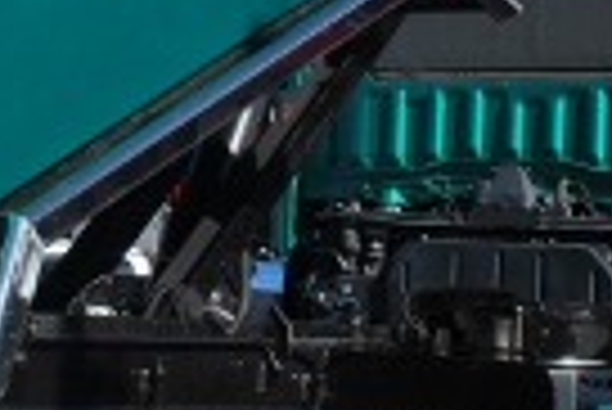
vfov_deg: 8.0
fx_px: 2893
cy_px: -36
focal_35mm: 170
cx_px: 50
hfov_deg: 12.0
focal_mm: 24
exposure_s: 1/250
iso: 100
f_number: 8
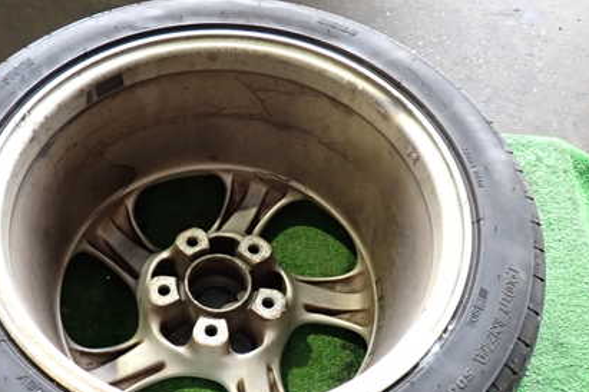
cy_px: 276
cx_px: 209
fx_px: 622
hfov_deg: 50.0
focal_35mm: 38
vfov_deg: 34.6
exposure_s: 1/30
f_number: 2
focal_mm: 4.5
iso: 250
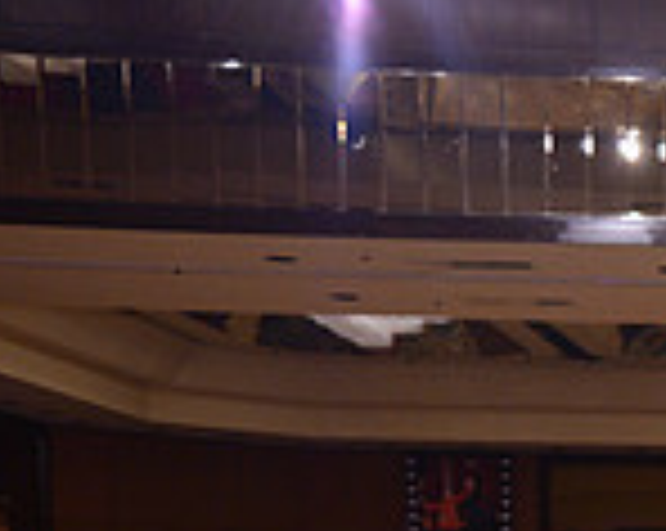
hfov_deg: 13.5
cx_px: 1188
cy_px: 857
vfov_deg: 11.3
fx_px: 2539
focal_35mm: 129
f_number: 4
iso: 1600
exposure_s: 1/250
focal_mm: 35
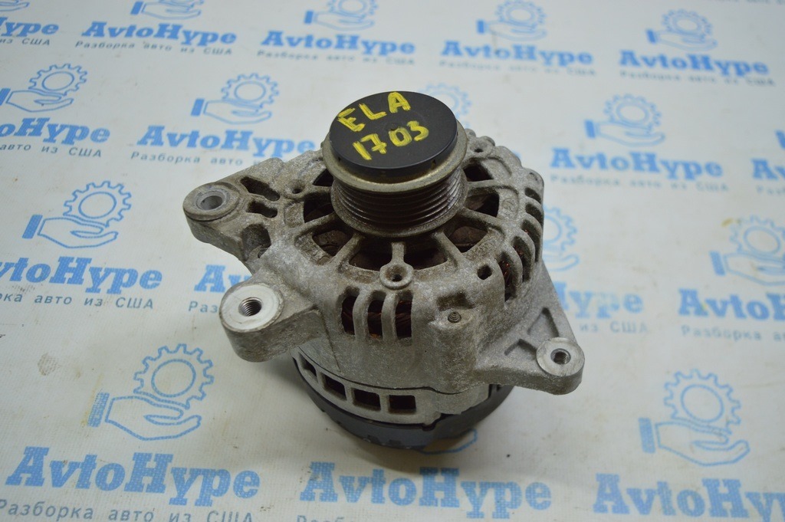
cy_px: 261
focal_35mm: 33
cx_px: 392
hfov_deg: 57.3
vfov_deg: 39.9
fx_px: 719
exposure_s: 1/100
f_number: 3.8
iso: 400
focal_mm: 22
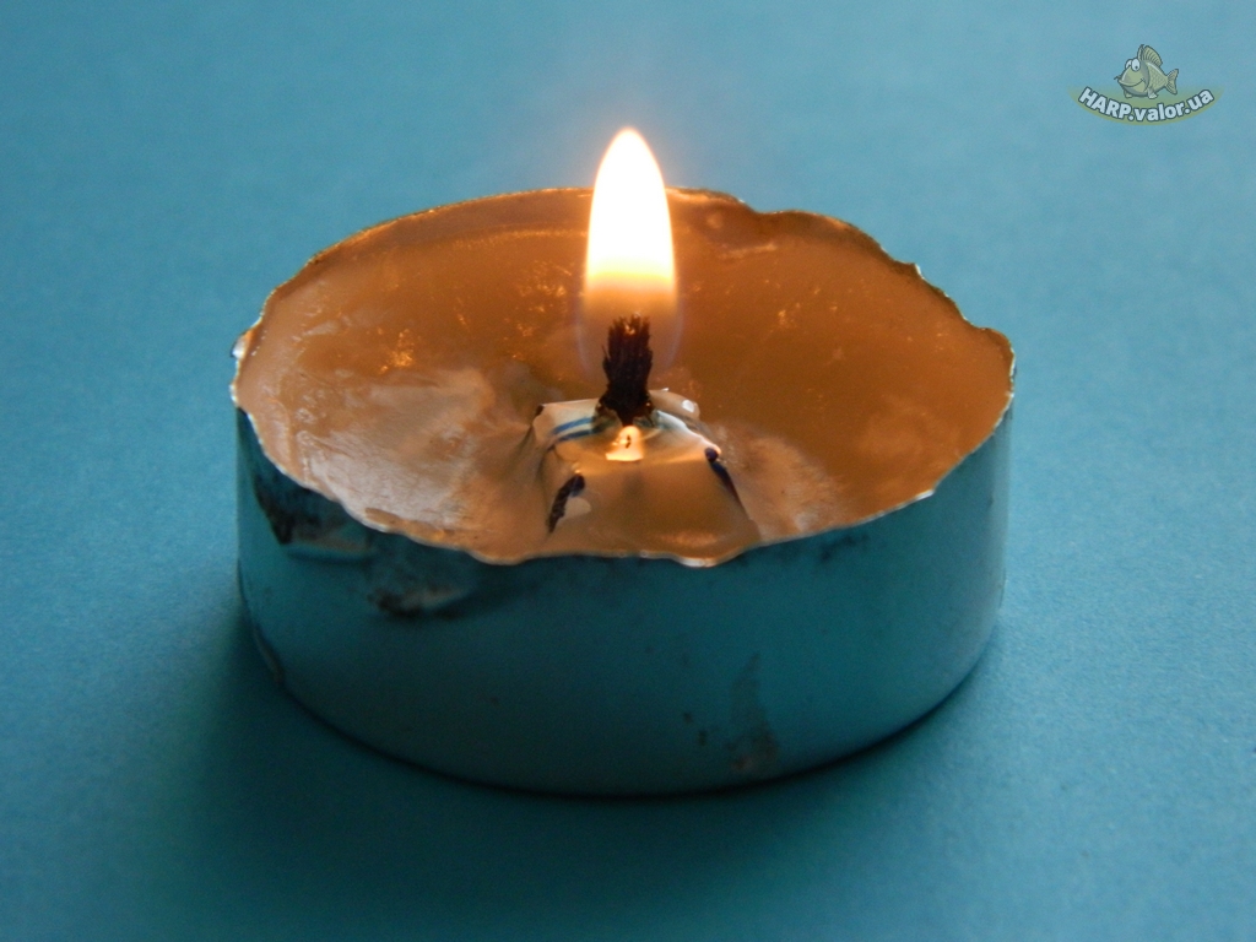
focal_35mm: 129
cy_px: 471
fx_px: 4681
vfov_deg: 11.5
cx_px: 628
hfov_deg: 15.3
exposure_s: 1/80
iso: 320
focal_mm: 23.2
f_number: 4.7
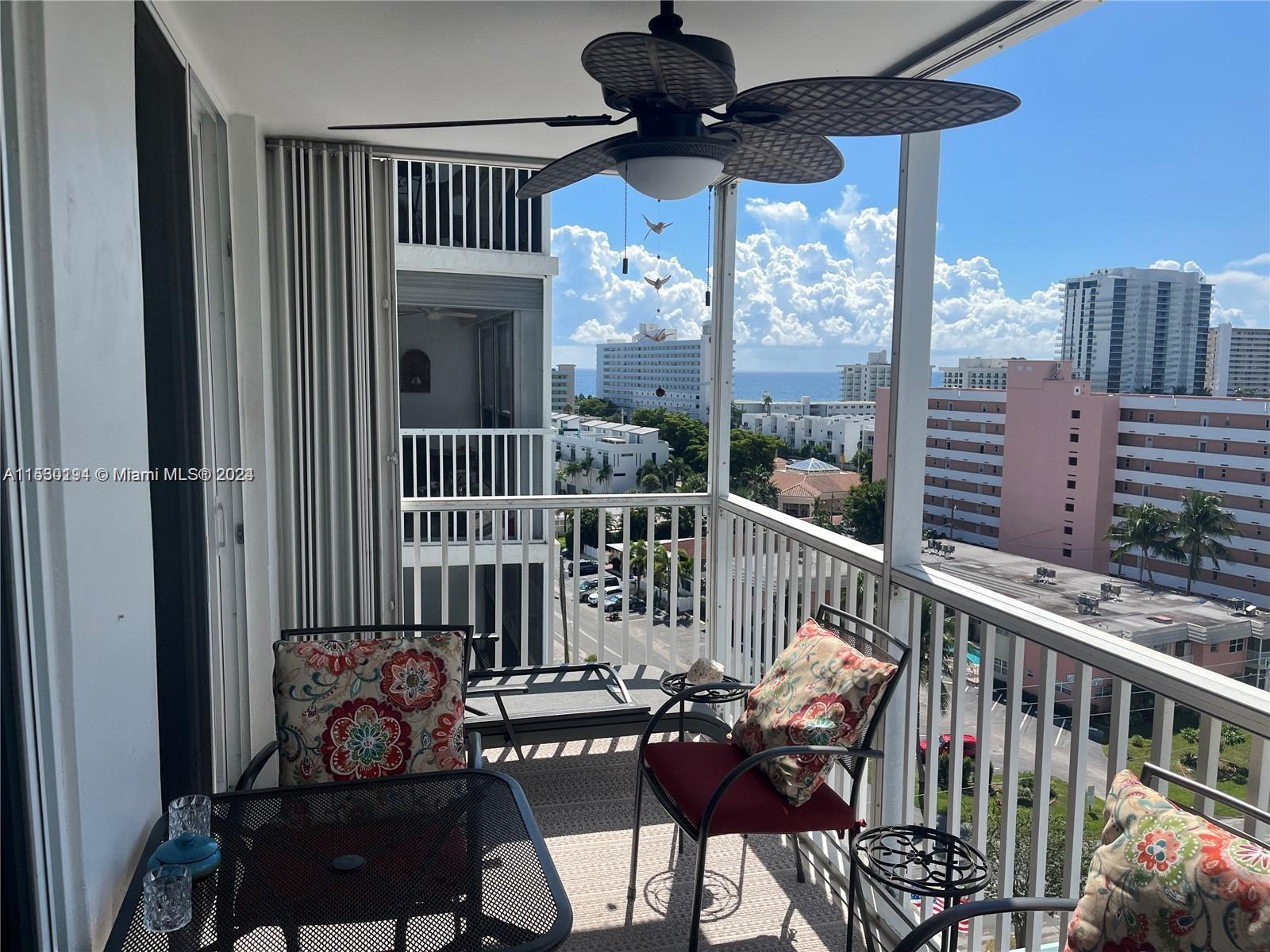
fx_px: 954
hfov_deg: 67.3
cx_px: 635
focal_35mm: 26
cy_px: 476
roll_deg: -1.0
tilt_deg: -5.8
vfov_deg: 53.1
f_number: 1.6
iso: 50
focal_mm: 5.1
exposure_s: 1/3876
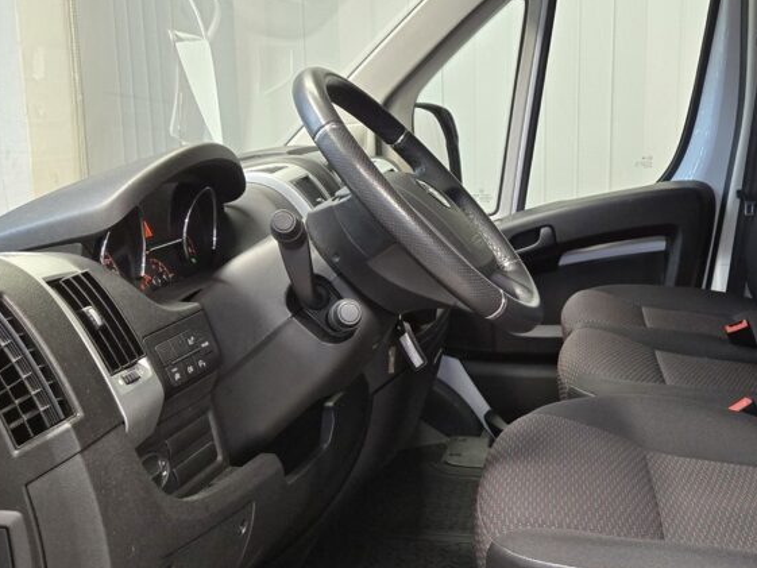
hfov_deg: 43.4
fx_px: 919
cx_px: 567
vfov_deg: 34.4
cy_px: 298
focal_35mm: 42
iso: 500
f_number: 1.8
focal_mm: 5.4
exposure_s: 1/100
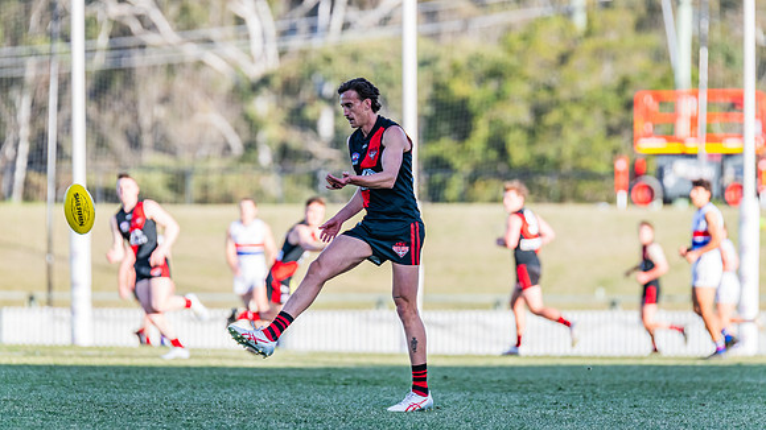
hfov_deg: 5.3
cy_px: 175
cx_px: 386
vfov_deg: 3.0
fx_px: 8199
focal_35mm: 404
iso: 800
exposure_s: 1/1600
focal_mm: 380
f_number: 5
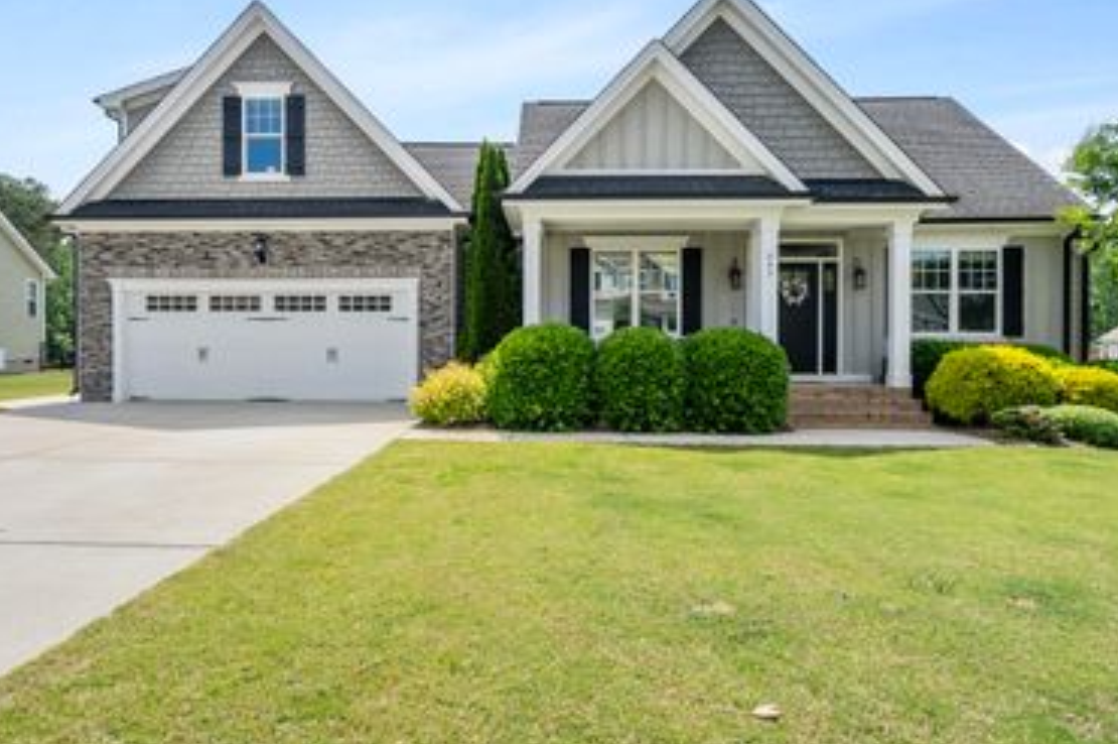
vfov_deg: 55.0
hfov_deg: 76.1
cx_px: 526
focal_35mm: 23
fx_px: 714
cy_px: 346
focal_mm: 17
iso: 80
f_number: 7.1
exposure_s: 1/250
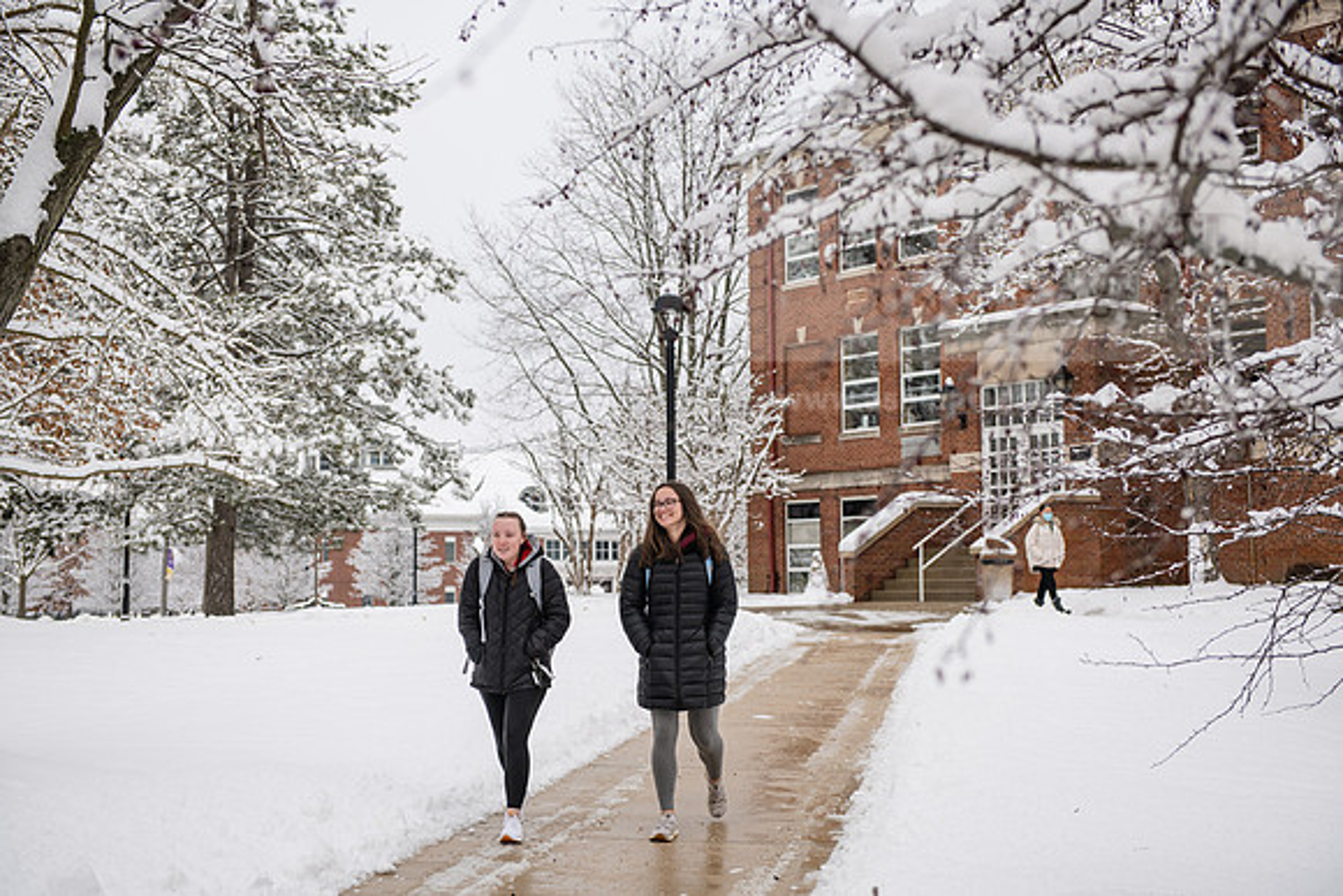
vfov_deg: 24.6
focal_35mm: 55
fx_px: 2052
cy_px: 448
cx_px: 672
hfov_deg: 36.2
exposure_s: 1/640
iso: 125
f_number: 4
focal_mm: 55
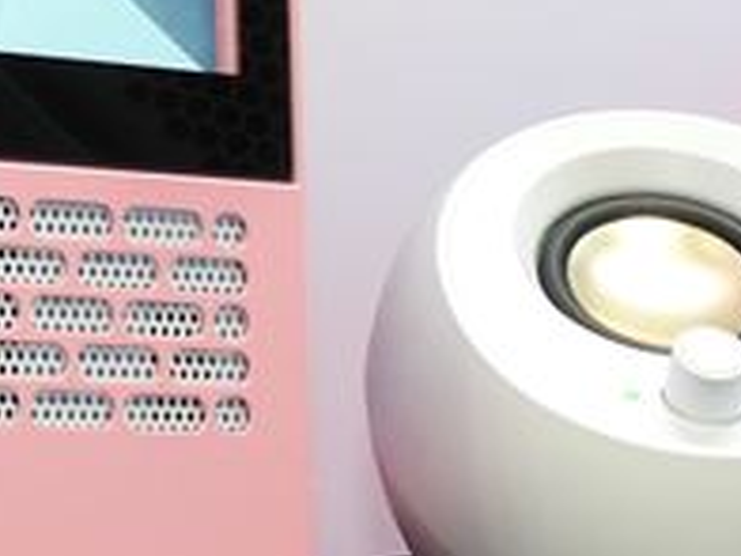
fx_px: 3361
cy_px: -564
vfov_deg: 8.9
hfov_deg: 11.6
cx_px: -631
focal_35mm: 157
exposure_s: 1/30
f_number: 3.2
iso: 110
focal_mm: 5.4
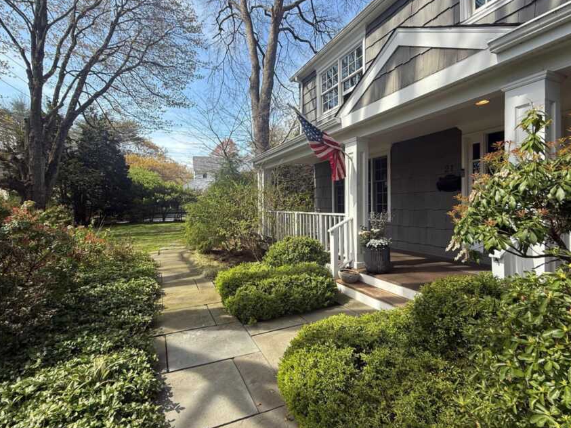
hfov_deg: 90.8
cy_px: 207
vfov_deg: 74.7
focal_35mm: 17
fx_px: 280
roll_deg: +0.7
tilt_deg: +0.2
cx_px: 262
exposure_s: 1/596
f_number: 2.2
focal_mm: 2.22
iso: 50
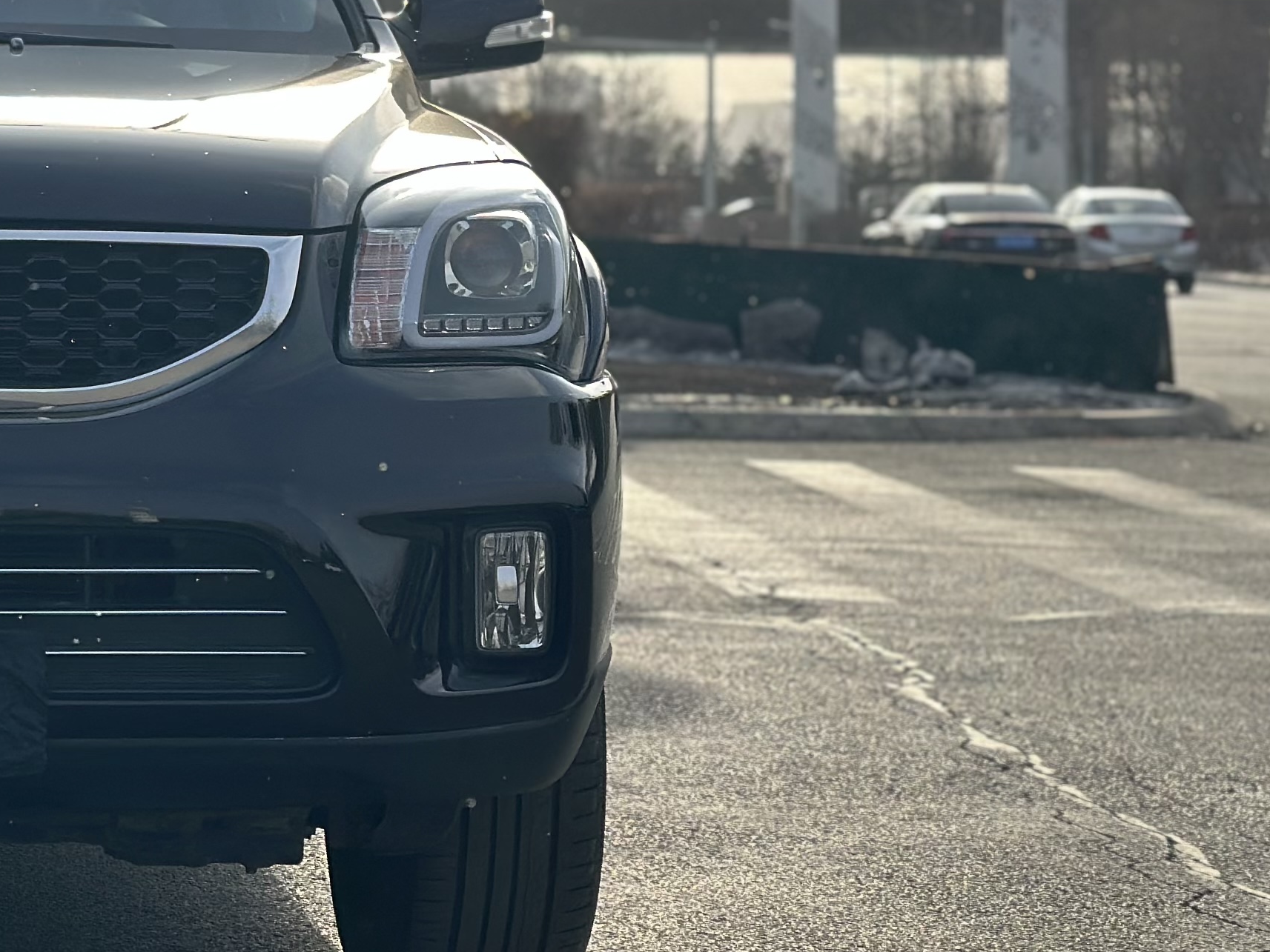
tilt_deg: +1.3
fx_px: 4146
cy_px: 59
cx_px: -176
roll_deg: -0.4
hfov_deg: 16.8
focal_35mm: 113
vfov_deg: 13.0
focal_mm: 6.86
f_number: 1.78
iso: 100
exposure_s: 1/1953
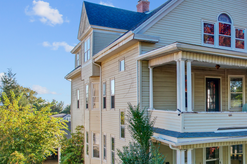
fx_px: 281
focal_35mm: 41
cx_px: 214
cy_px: 104
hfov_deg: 43.9
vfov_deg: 32.5
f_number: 2.8
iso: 100
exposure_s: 1/800
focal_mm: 8.38
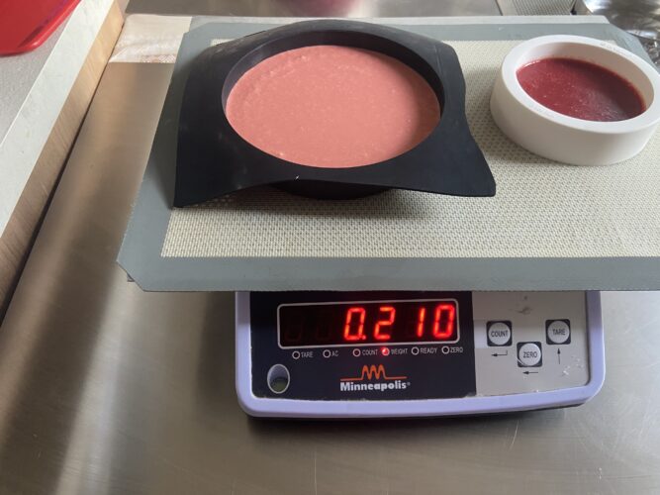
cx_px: 330
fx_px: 496
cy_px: 248
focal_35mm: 26
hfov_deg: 67.3
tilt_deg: -54.1
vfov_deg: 53.0
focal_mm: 4.25
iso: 200
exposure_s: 1/50
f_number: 1.8
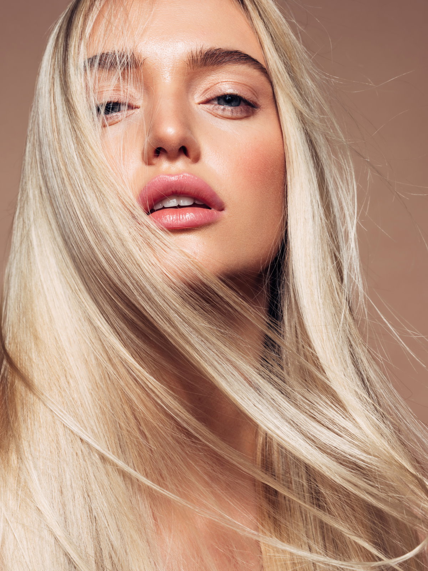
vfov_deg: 20.7
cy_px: 286
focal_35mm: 95
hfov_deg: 15.6
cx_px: 214
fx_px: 1566
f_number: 16
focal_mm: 120
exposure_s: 1/125
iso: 100
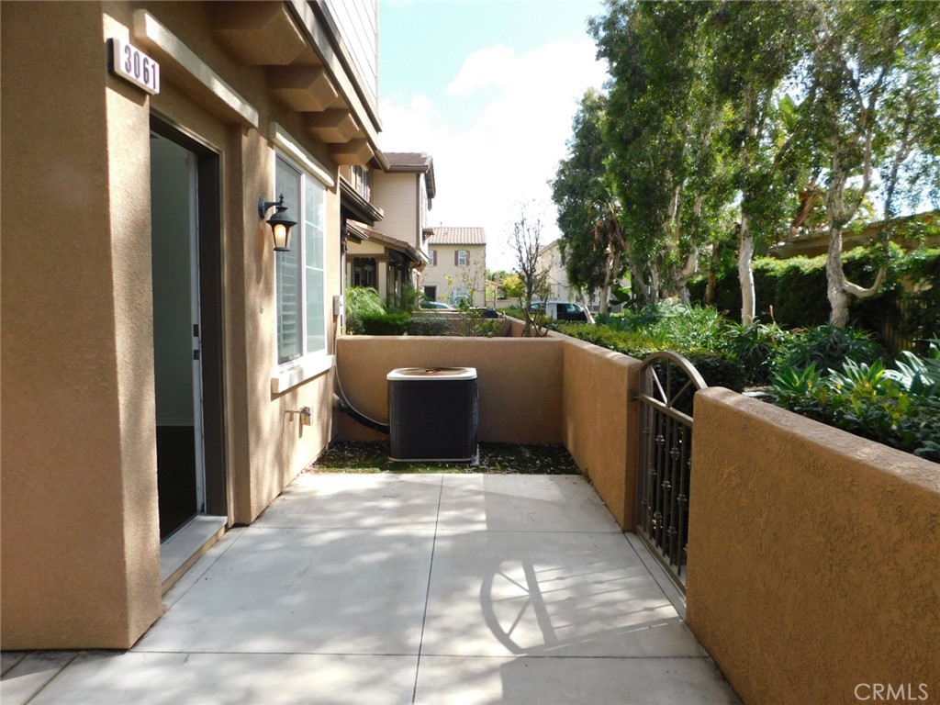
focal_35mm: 23
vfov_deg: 58.9
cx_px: 470
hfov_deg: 73.9
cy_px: 352
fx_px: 625
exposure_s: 1/500
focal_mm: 4
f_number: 3
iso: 125
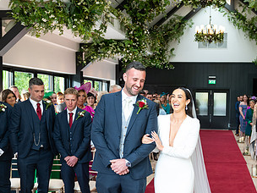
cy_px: 126
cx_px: 177
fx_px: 327
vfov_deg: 32.6
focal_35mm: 44
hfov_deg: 42.2
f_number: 3.5
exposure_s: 1/160
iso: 640
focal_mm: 24
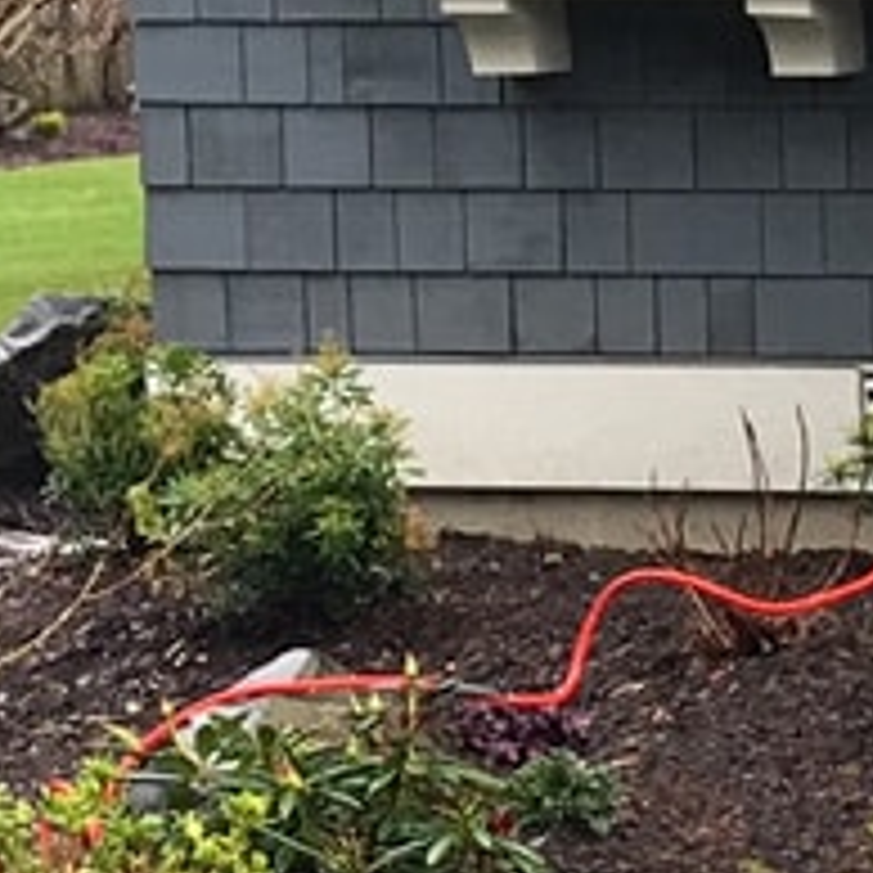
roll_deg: -0.5
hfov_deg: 9.0
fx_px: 5022
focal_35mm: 176
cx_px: 2023
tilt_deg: -9.9
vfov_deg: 9.8
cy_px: 927
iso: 32
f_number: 2.2
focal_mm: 4.15
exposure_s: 1/30
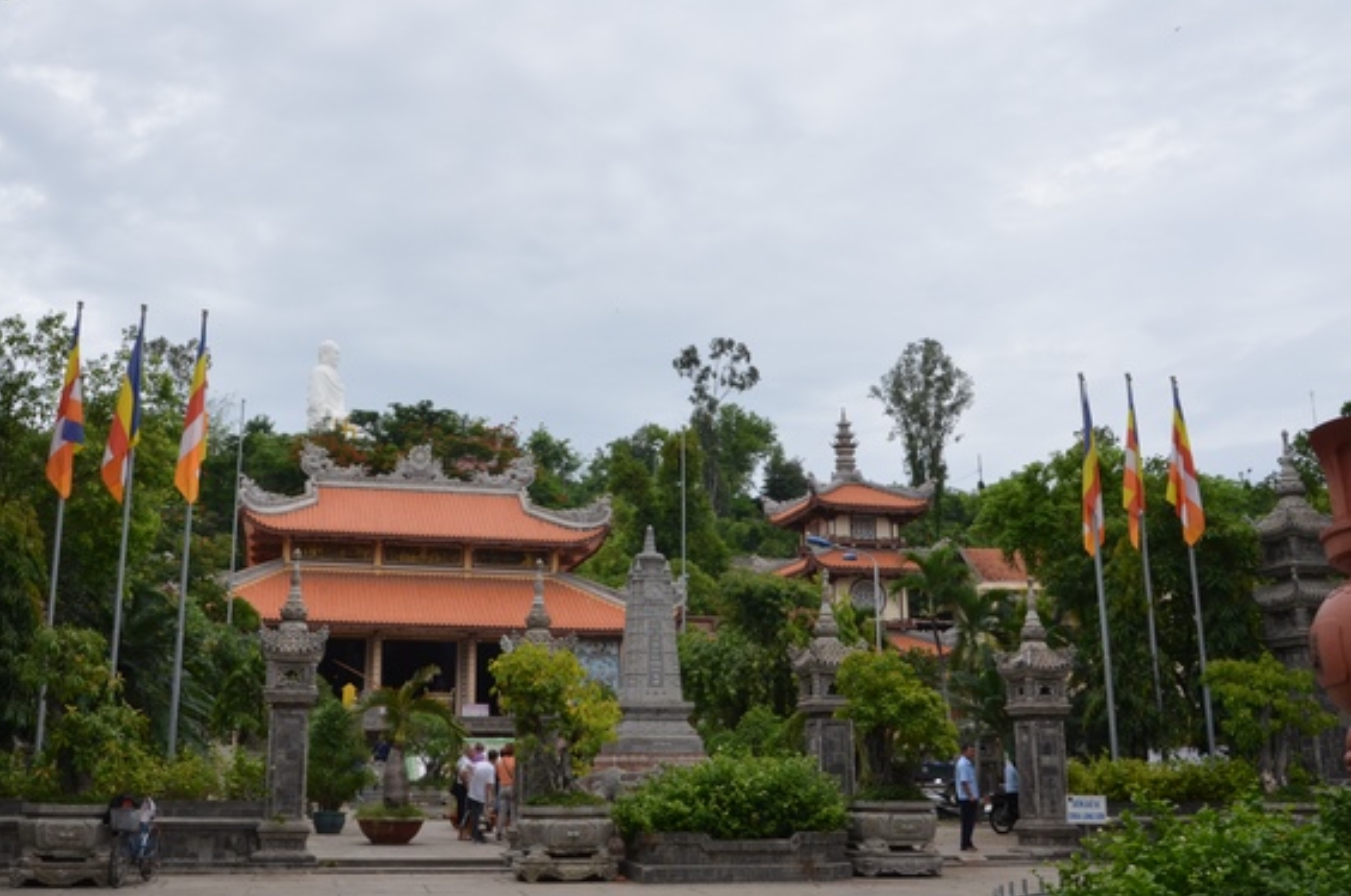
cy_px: 430
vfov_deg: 34.9
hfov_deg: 50.6
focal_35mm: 38
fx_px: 1424
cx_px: 580
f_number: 14
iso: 640
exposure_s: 1/250
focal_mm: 22
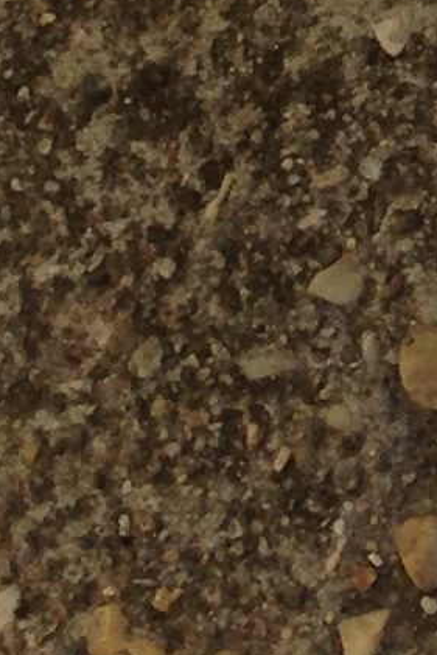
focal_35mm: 266
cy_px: -1579
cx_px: 1101
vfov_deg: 6.7
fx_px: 4839
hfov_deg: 5.0
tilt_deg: -55.8
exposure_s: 1/733
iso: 50
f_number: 2.4
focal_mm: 4.12
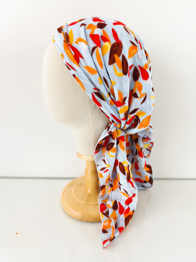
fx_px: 174
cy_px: 131
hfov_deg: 58.9
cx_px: 98
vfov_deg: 73.9
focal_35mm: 23
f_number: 1.65
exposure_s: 1/30
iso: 50
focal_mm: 6.14
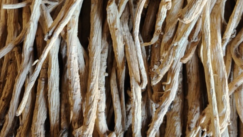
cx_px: 129
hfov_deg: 37.8
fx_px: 354
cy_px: -71
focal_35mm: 55
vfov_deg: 19.0
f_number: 1.6
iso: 250
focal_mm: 6.06
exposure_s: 1/114
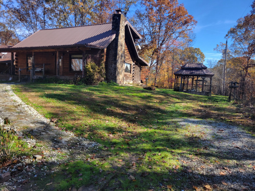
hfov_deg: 67.3
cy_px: 96
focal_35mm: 26
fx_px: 191
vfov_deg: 53.0
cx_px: 128
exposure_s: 1/924
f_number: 1.8
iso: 40
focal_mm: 5.4
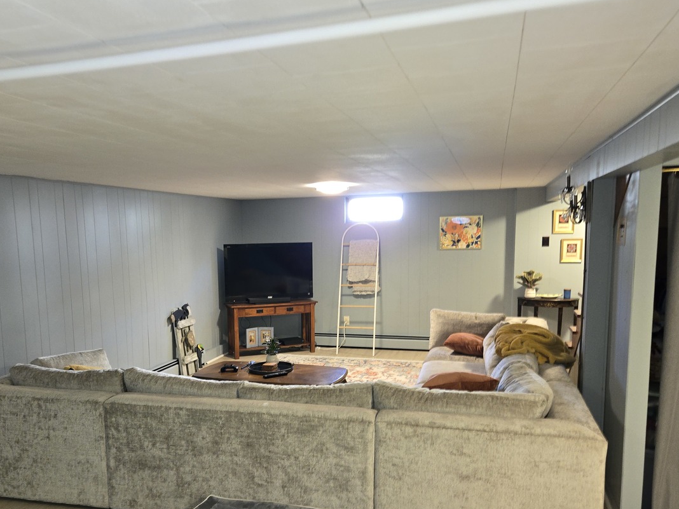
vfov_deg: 45.2
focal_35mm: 31
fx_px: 608
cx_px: 290
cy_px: 309
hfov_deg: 58.1
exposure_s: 1/15
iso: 125
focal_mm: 5.4
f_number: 1.8
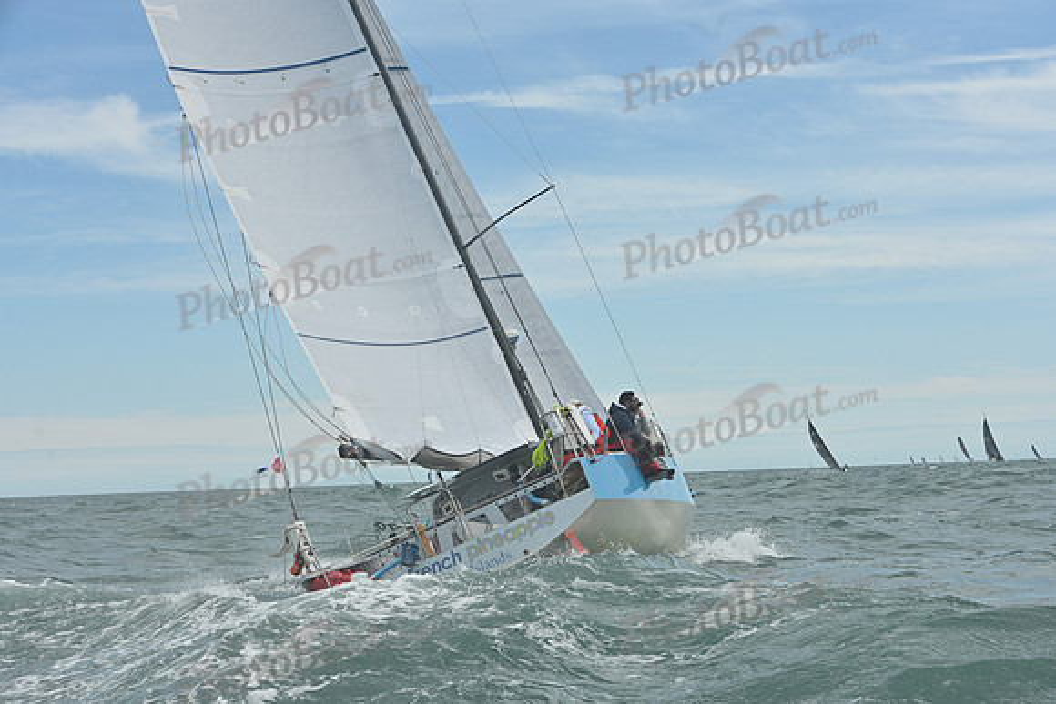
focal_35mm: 70
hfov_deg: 28.8
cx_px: 528
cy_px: 352
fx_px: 2054
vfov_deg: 19.5
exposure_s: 1/1250
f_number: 9
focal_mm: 70
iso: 320
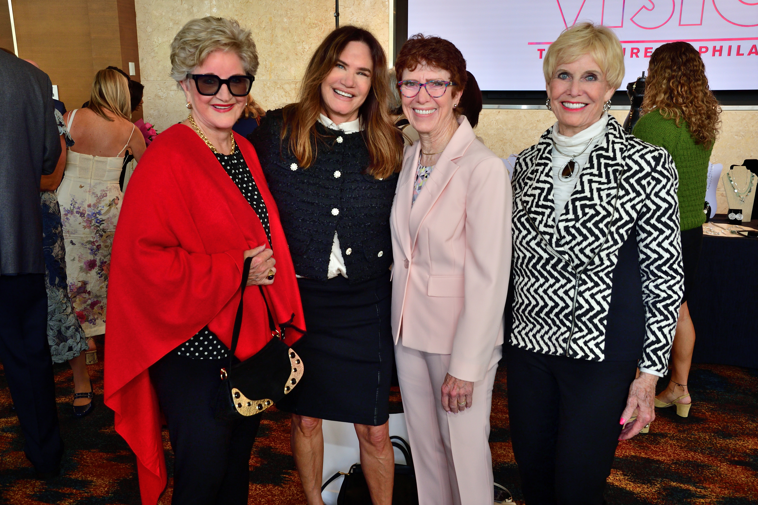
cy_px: 252
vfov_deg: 40.0
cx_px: 379
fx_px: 695
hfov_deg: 57.2
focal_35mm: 33
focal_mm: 22
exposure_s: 1/125
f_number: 5.6
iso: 400
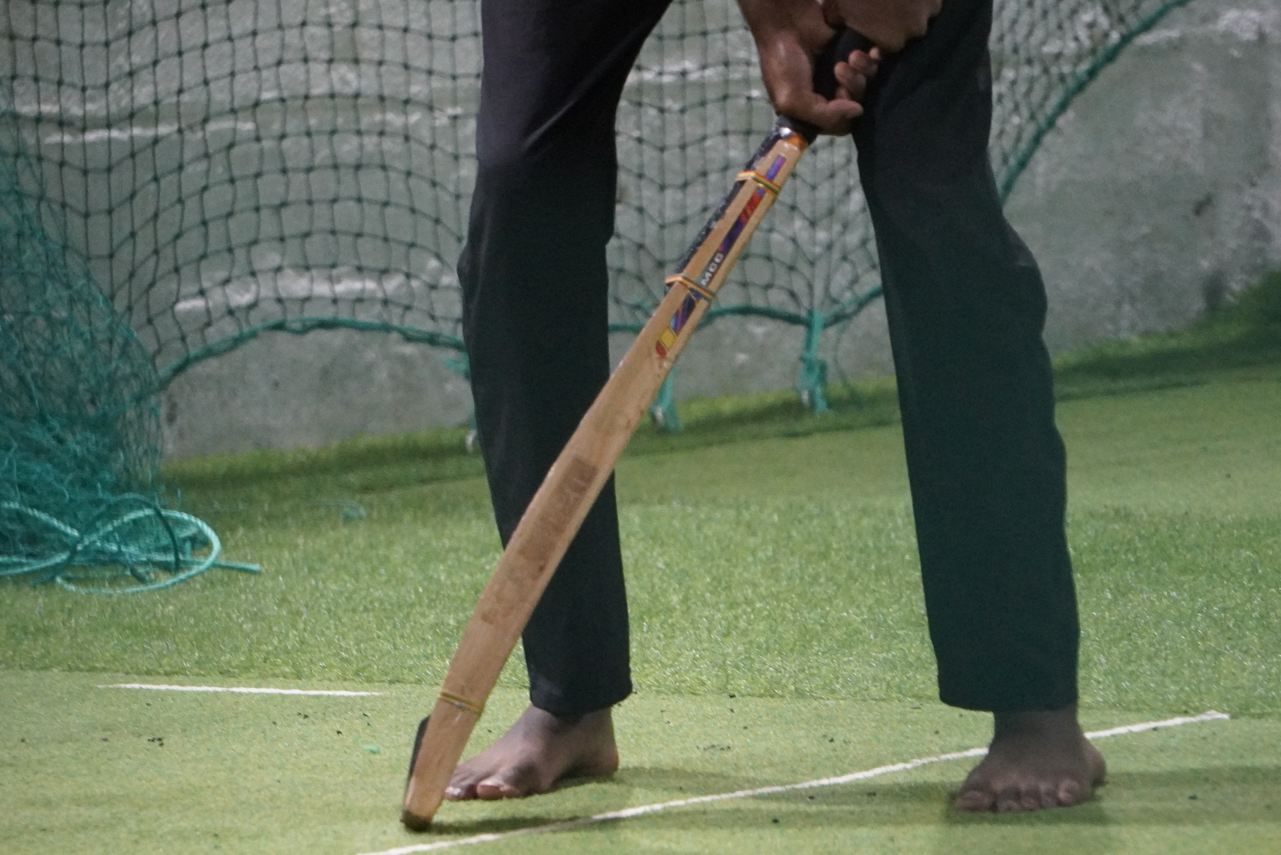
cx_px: 674
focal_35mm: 270
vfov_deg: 5.1
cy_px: 449
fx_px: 9601
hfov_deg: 7.6
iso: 6400
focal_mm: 135
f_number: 5.6
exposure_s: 1/125
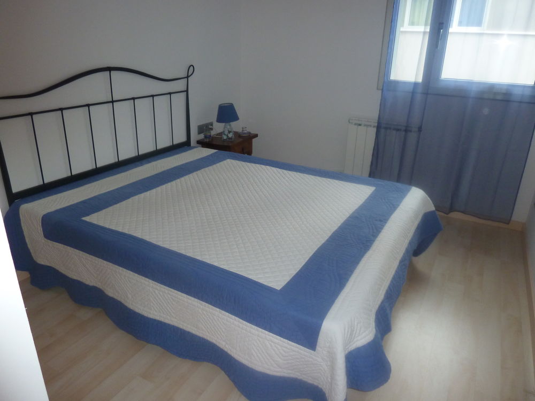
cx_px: 268
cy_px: 200
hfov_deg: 69.4
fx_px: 386
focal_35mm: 25
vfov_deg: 54.9
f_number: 3.3
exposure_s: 1/30
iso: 200
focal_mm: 4.1
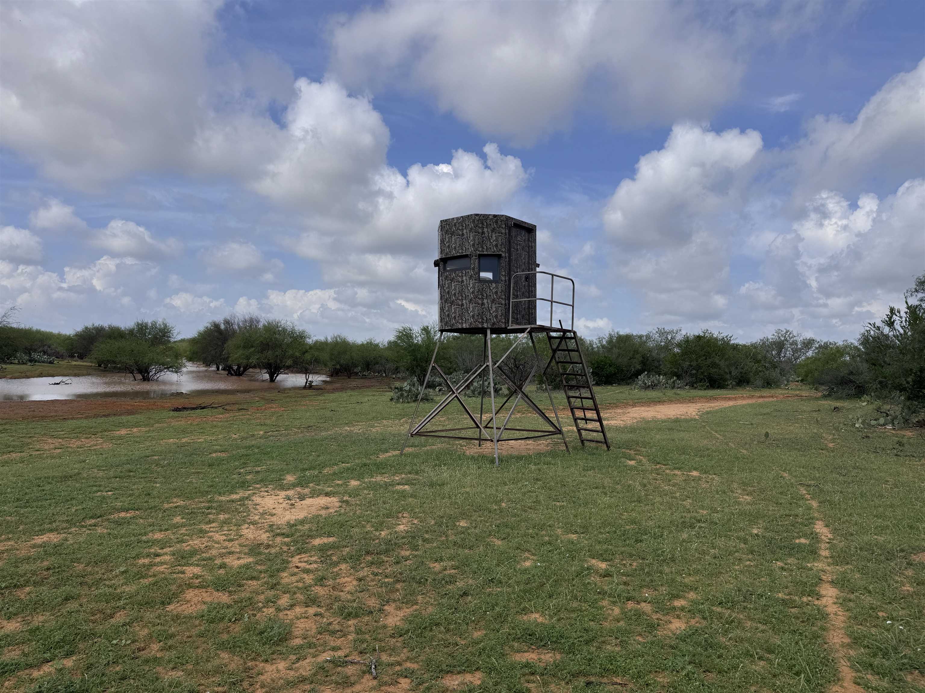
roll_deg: -2.1
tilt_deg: +1.0
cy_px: 346
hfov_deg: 71.6
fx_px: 641
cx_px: 462
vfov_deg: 56.8
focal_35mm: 24
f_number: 1.78
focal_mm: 6.76
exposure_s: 1/7937
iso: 80
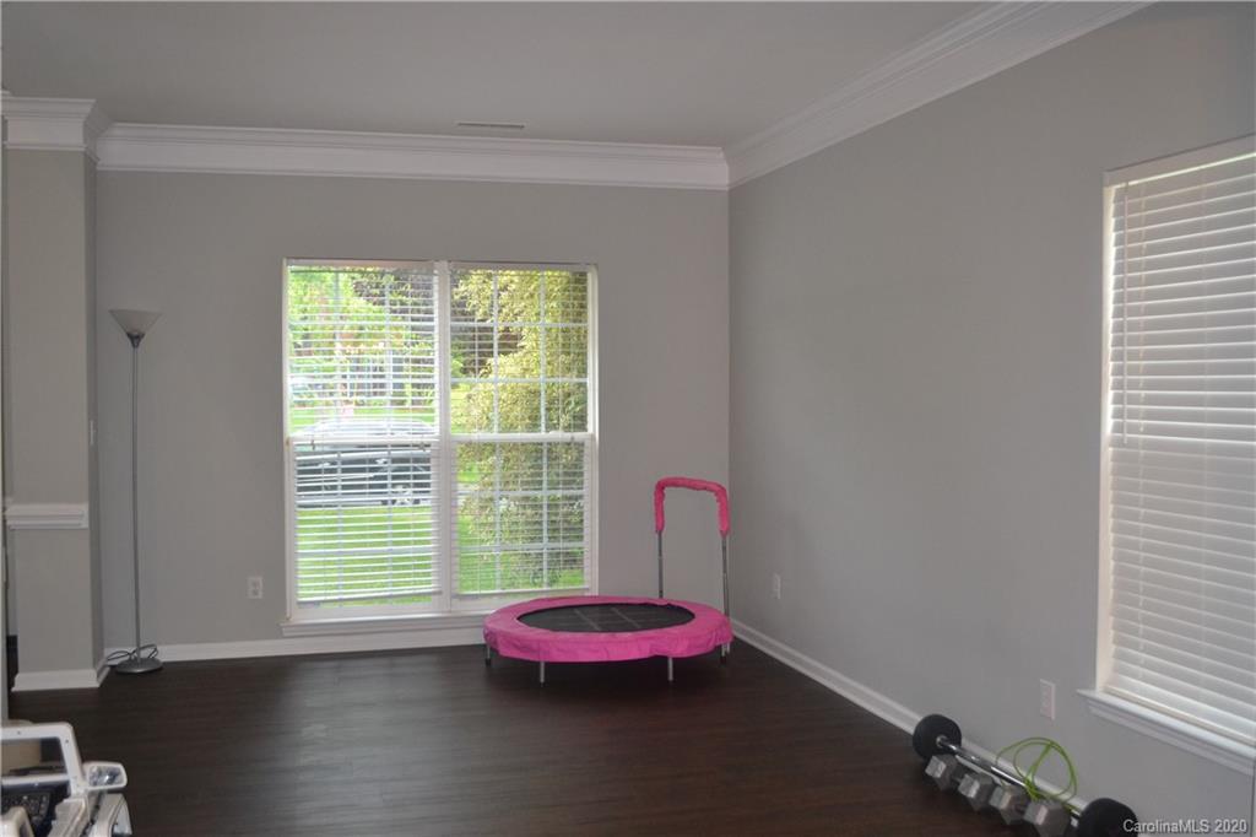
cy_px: 418
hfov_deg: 53.1
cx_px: 628
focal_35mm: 36
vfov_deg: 36.8
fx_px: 1256
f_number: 4
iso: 1000
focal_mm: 24
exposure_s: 1/60
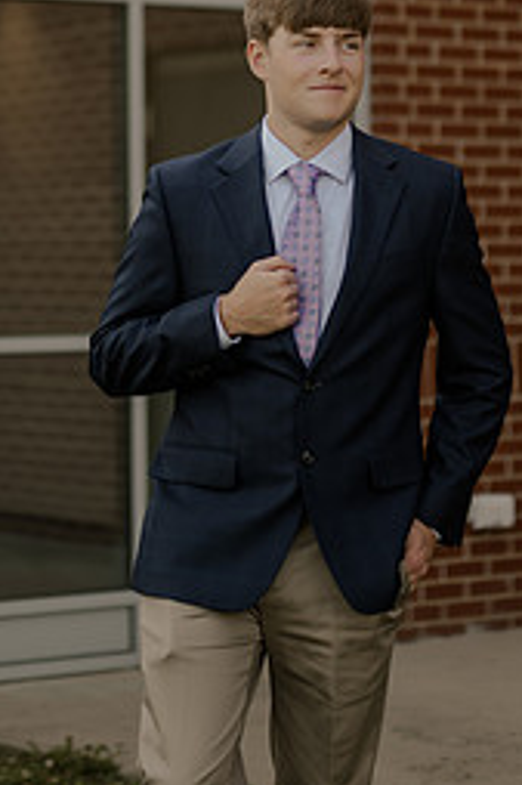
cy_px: 93
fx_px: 2896
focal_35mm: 133
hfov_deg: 10.3
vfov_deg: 15.3
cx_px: 238
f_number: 1.4
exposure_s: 1/500
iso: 100
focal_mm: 50
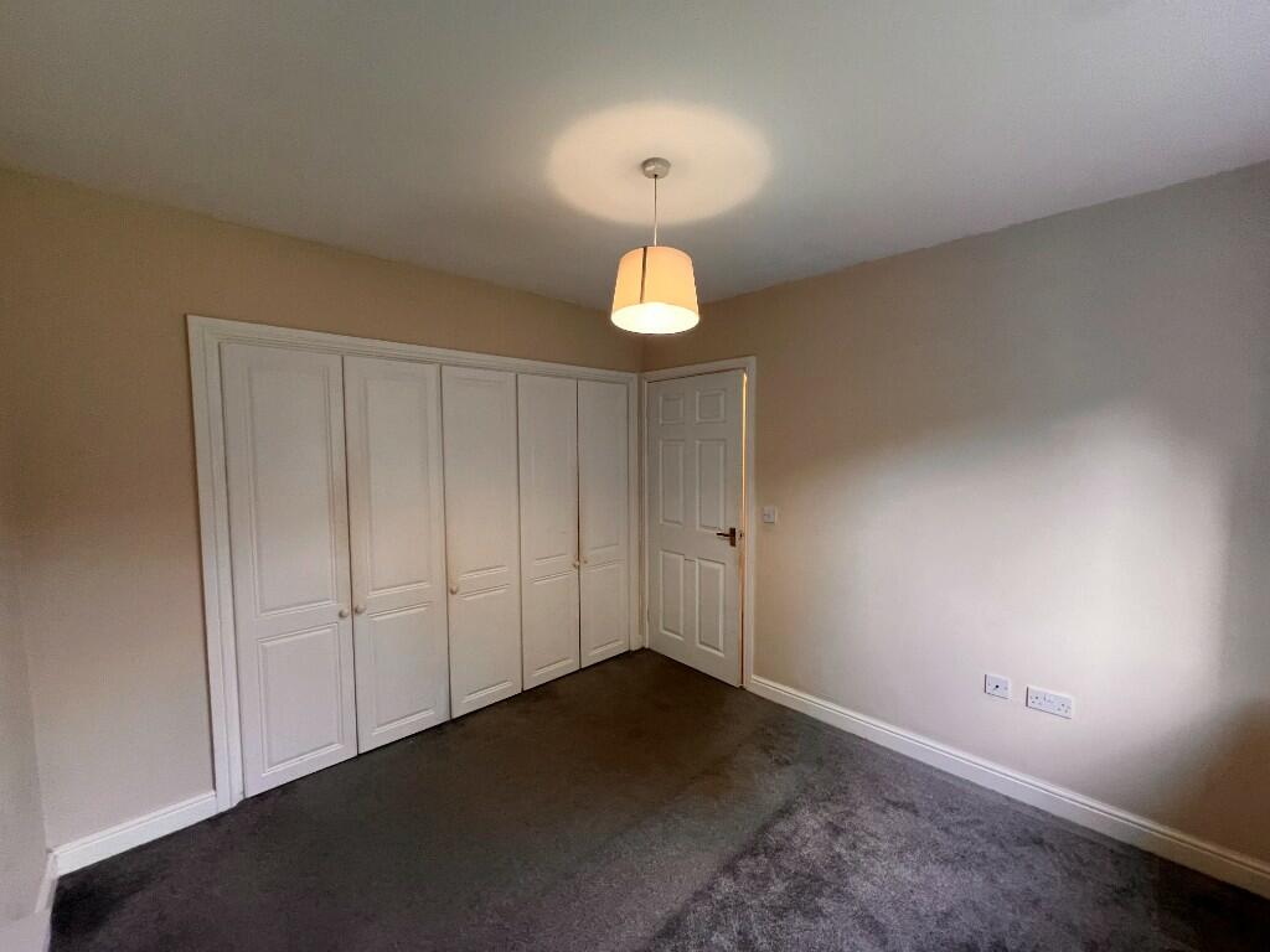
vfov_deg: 89.9
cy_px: 476
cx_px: 635
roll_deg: +0.4
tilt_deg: -4.2
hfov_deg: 106.2
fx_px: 477
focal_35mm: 13
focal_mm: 1.57
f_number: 1.8
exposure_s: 1/99
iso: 200
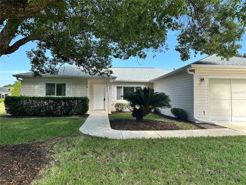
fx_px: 171
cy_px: 92
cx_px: 123
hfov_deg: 71.6
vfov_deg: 56.8
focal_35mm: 24
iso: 80
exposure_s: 1/1845
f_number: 1.78
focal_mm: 6.86
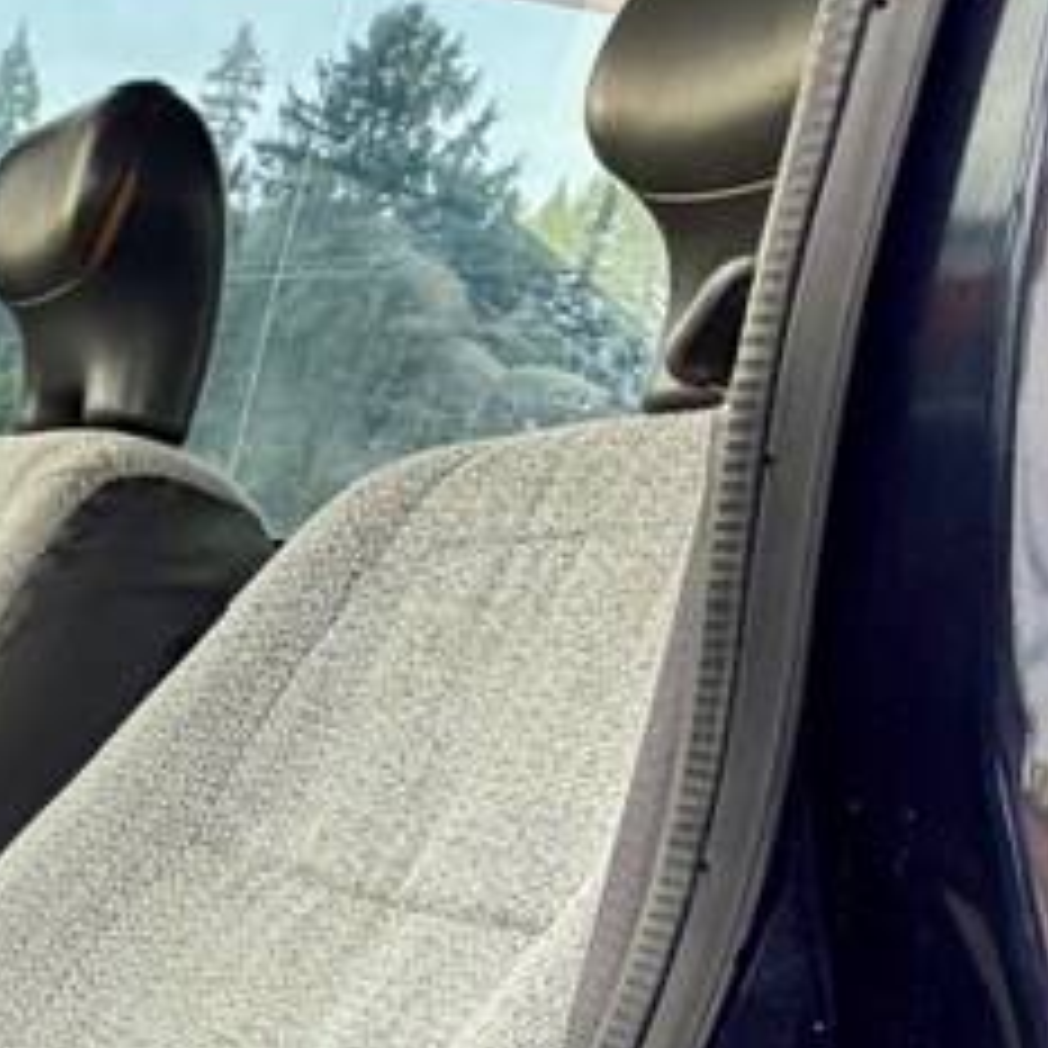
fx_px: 2329
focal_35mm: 68
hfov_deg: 21.8
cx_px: -459
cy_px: 1237
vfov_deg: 23.3
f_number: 2.2
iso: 200
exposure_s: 1/121
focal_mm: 2.22
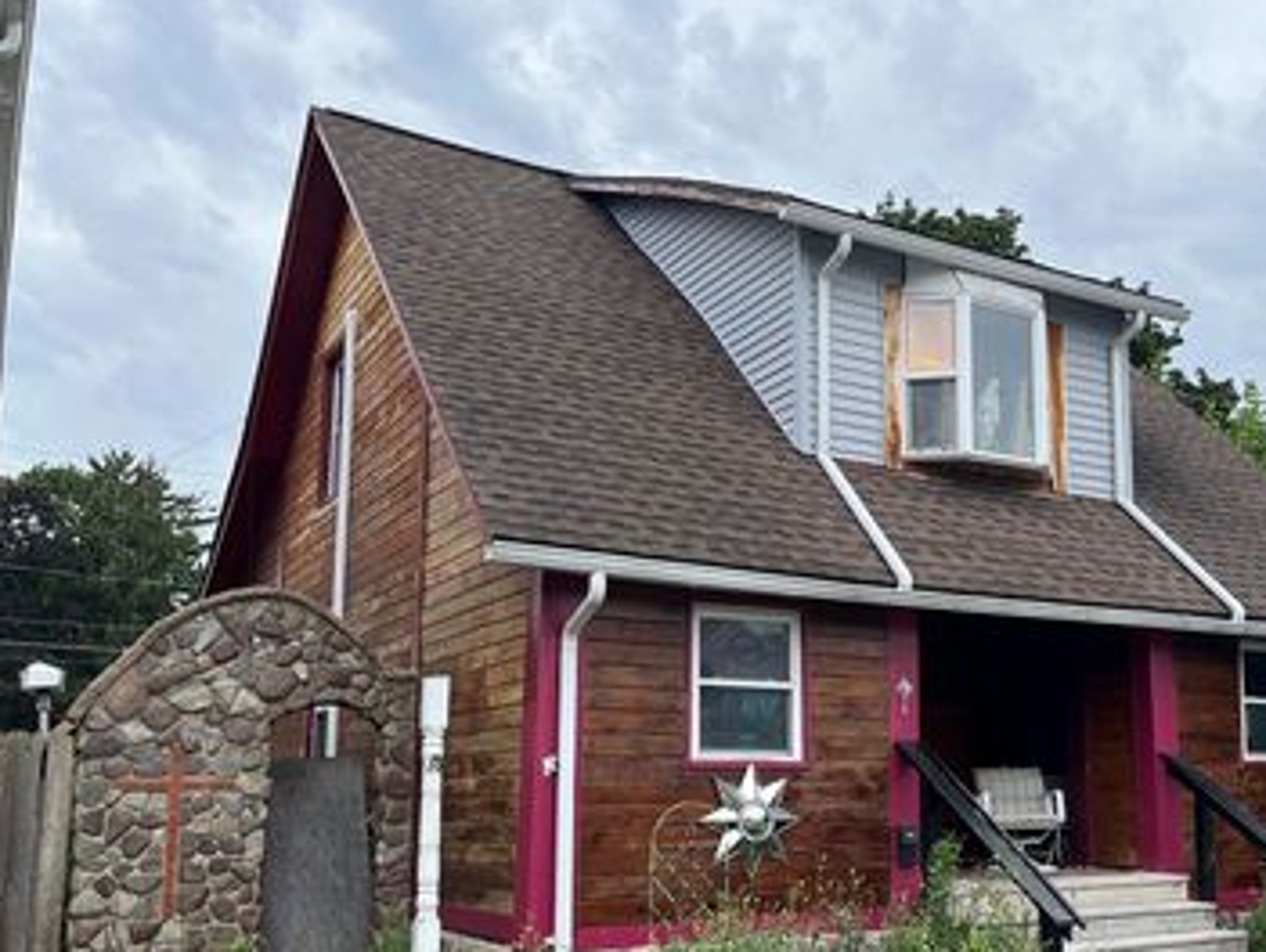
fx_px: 1355
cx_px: 804
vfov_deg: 38.5
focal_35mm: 37
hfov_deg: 49.5
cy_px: 597
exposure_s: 1/1106
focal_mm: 5.1
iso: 50
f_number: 1.6
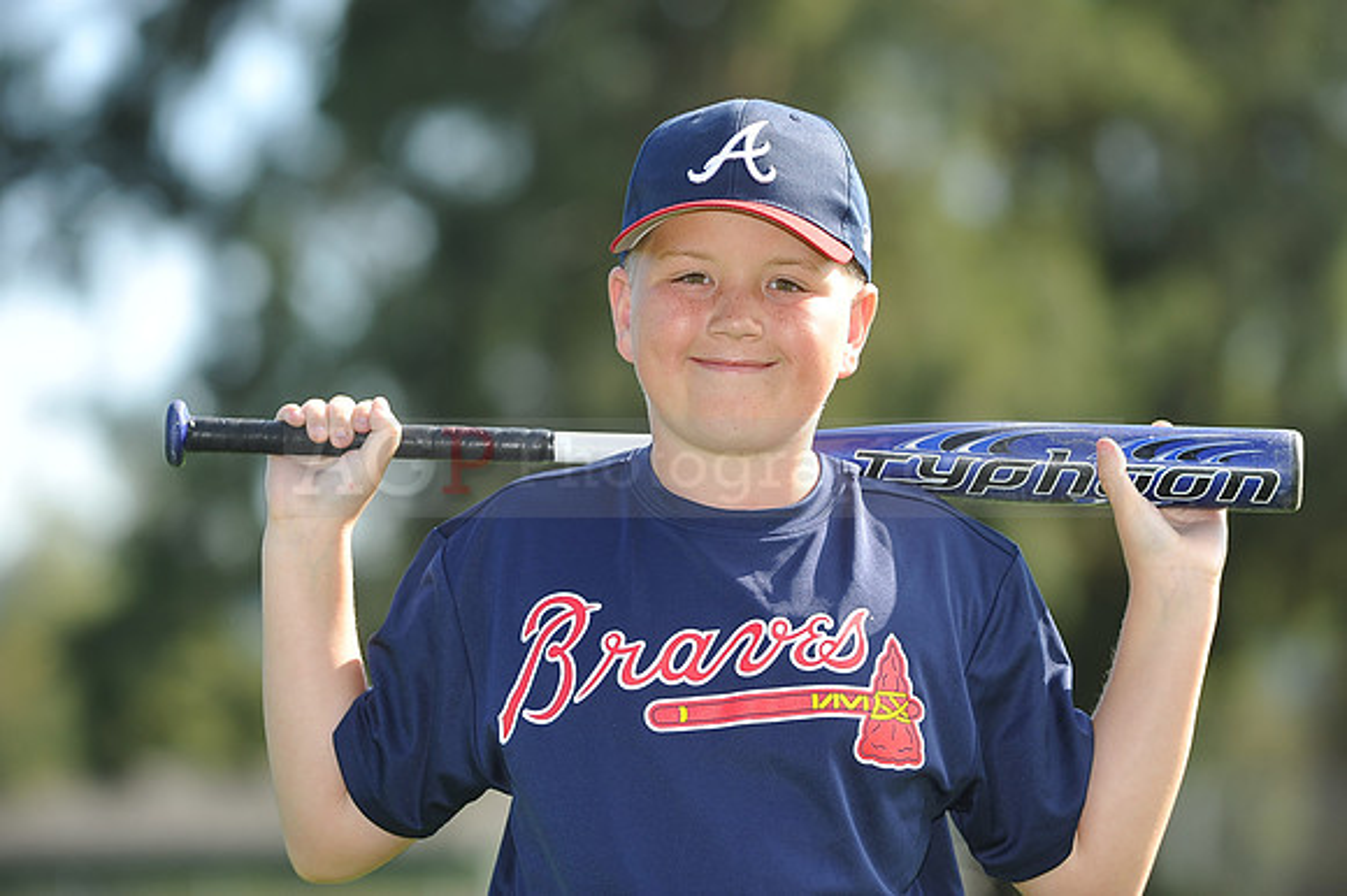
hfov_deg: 10.3
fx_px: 7479
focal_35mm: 200
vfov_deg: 6.9
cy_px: 448
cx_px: 674
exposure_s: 1/500
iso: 200
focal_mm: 200
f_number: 4.5
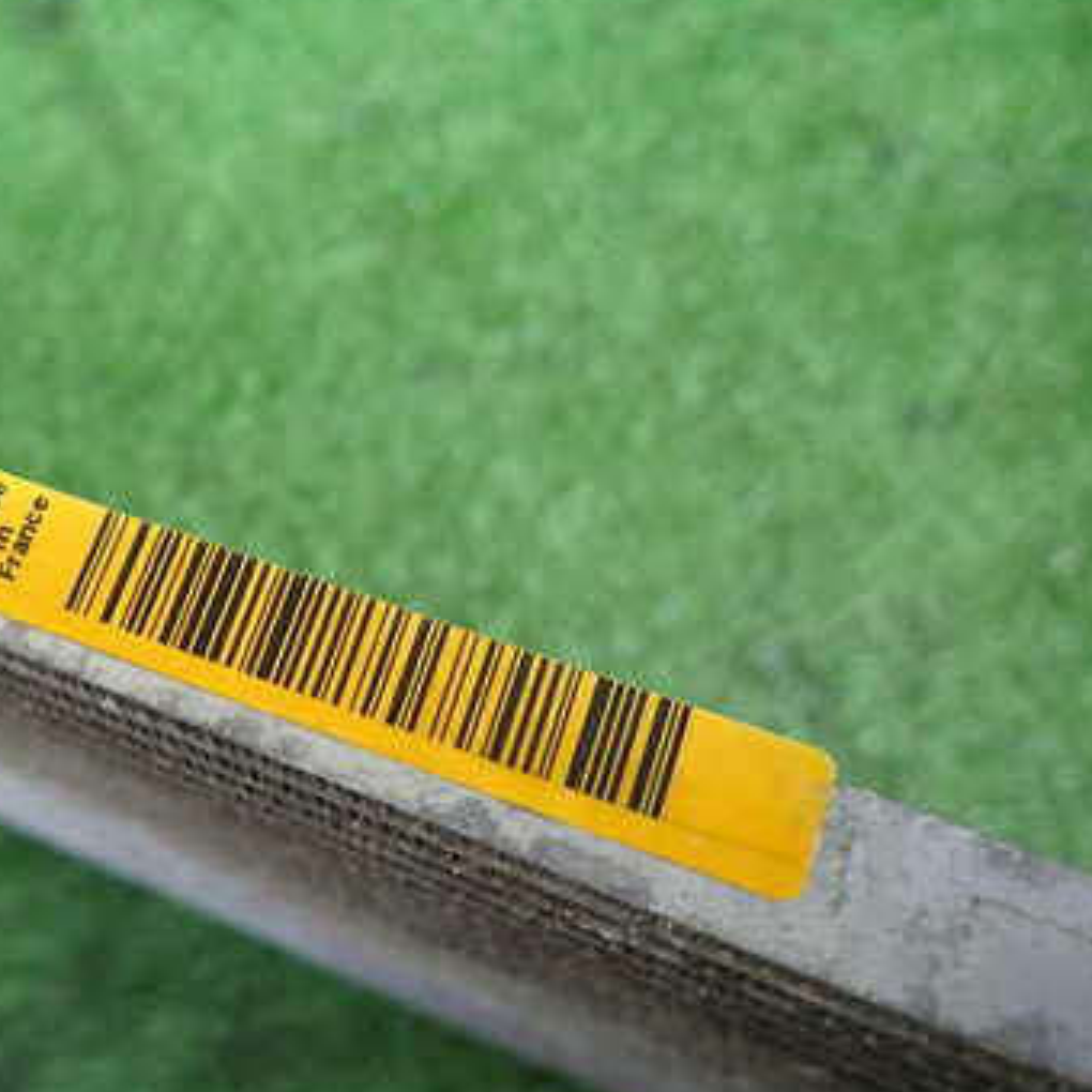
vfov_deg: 42.8
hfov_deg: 40.5
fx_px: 1392
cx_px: 170
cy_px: 546
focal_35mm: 39
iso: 200
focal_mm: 4.5
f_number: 2
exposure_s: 1/40
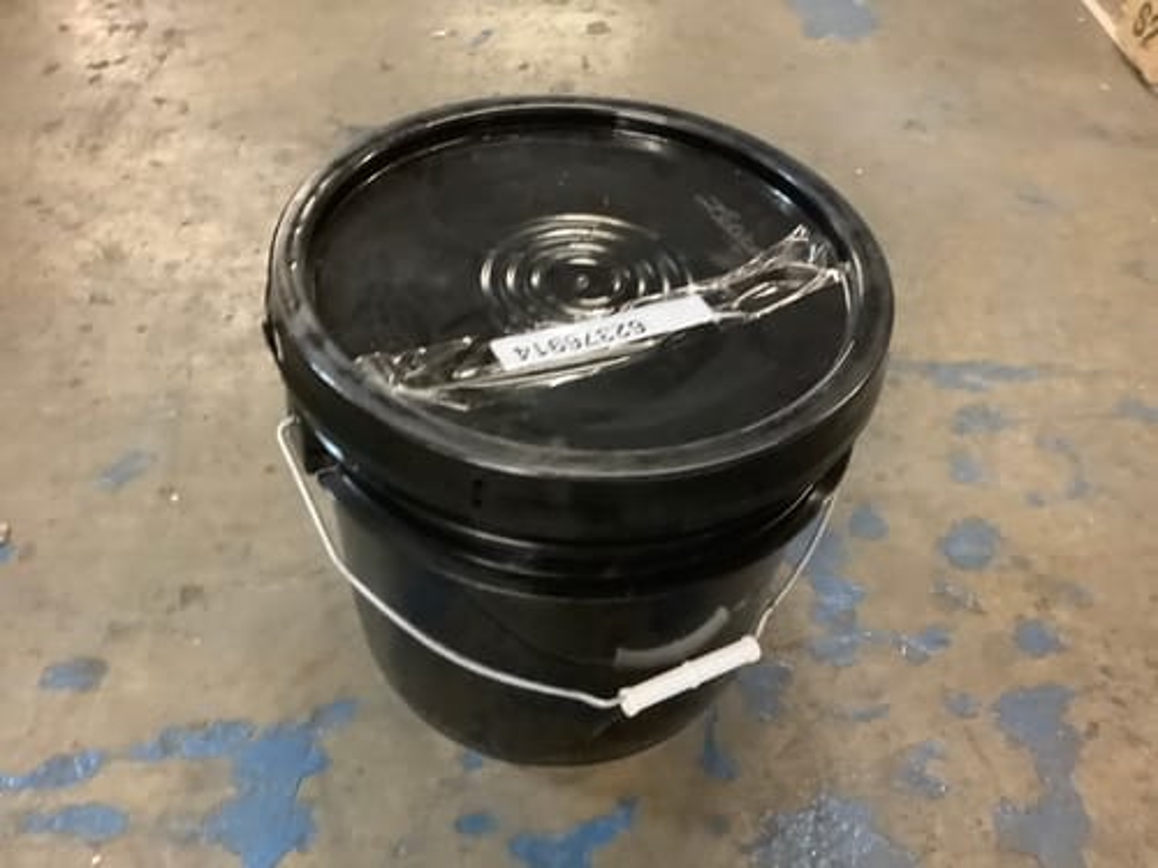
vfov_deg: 45.4
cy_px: 434
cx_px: 579
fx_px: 1037
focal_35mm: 31
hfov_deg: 58.4
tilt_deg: -46.3
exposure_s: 1/25
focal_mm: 3.3
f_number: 2.4
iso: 800
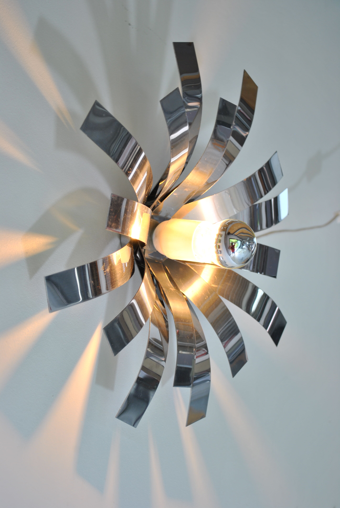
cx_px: 170
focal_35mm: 63
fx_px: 890
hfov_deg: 21.6
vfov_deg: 31.9
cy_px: 254
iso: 100
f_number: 5.3
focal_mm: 42
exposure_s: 1/20
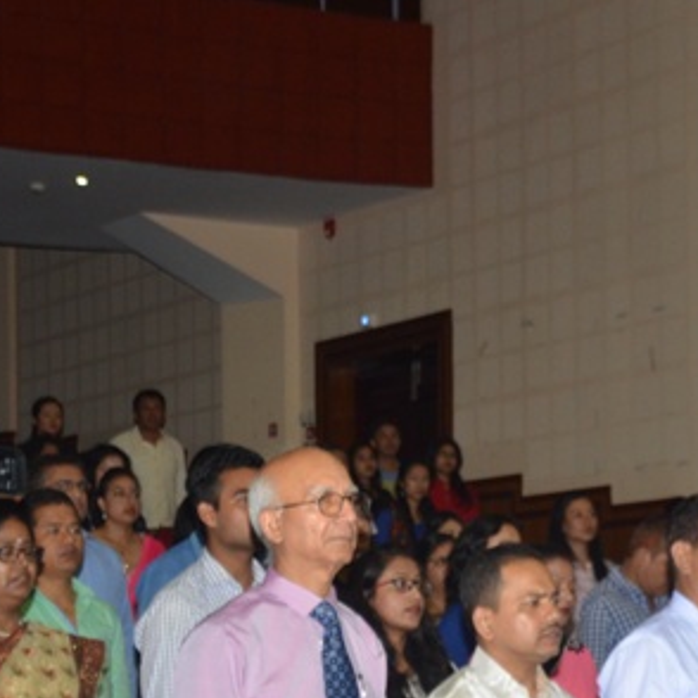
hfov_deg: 13.6
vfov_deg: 13.6
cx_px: 538
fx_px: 2920
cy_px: 503
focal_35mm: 128
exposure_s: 1/60
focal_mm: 40
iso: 800
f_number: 4.5
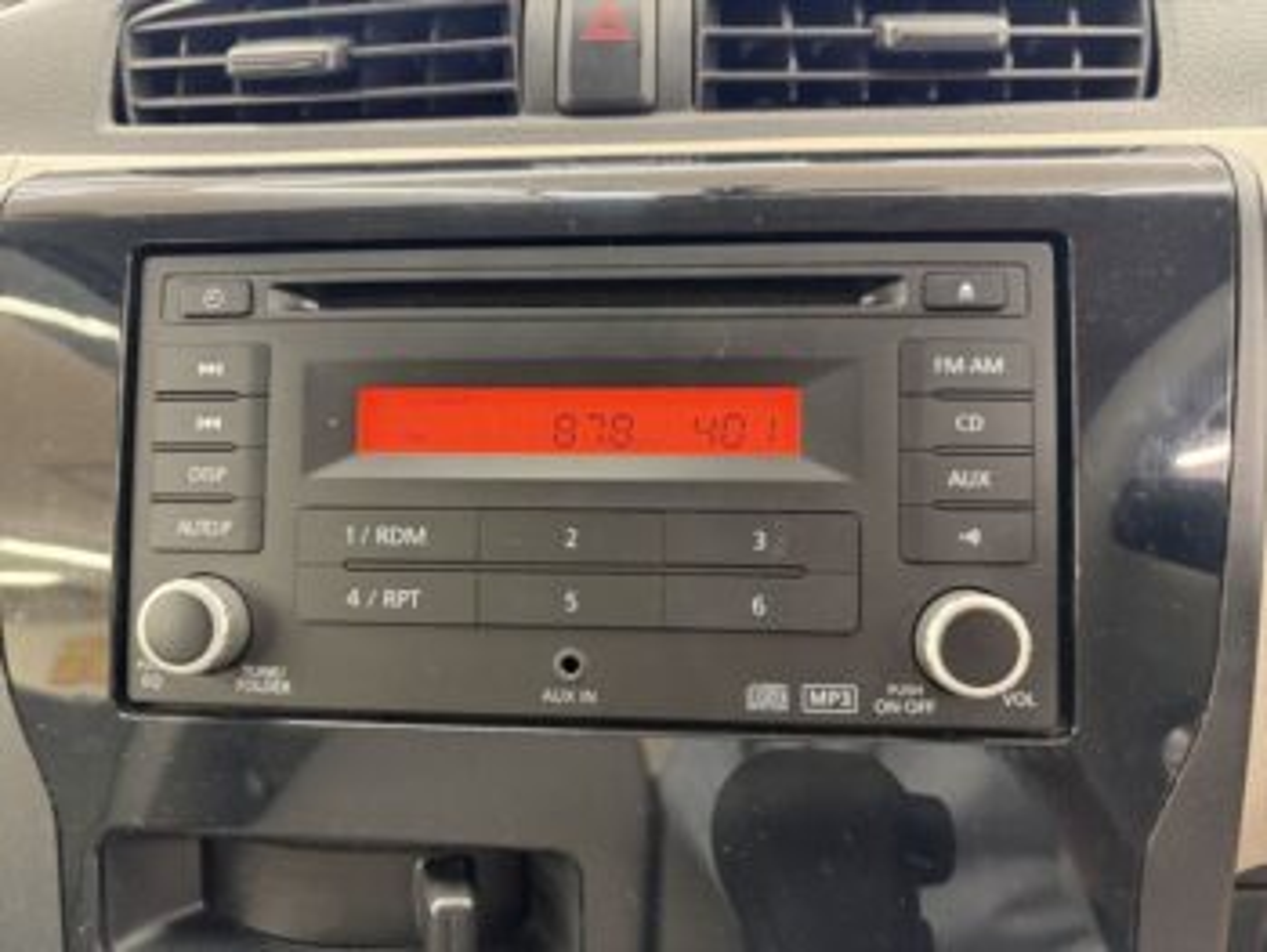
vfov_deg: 53.1
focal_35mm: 26
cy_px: 476
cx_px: 634
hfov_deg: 67.3
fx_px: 952
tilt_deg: -24.3
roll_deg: +3.4
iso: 500
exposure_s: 1/33
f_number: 1.6
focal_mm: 5.96
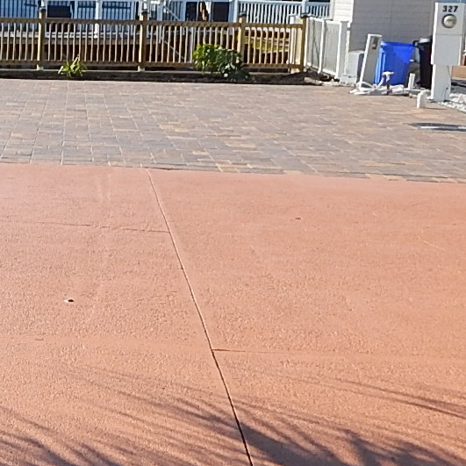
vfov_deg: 19.9
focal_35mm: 87
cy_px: 217
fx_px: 1325
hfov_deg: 18.6
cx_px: -127
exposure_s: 1/500
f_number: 6
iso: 125
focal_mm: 4
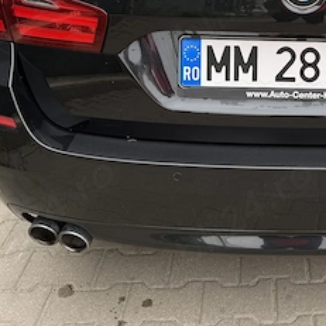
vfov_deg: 29.7
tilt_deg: -19.5
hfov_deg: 29.2
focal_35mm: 55
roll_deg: -3.0
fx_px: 586
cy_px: 30
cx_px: 320
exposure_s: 1/377
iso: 80
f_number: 1.78
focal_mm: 6.76
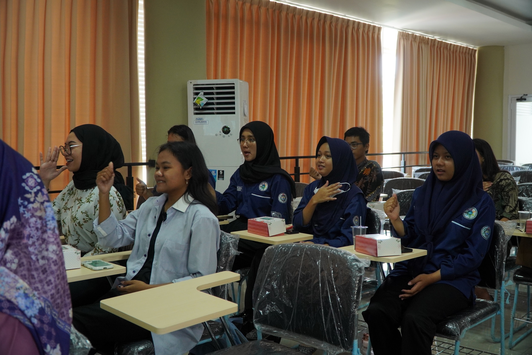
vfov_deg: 38.4
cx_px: 266
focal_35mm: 34
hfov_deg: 55.1
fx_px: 510
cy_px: 178
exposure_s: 1/125
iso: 800
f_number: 4
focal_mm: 23
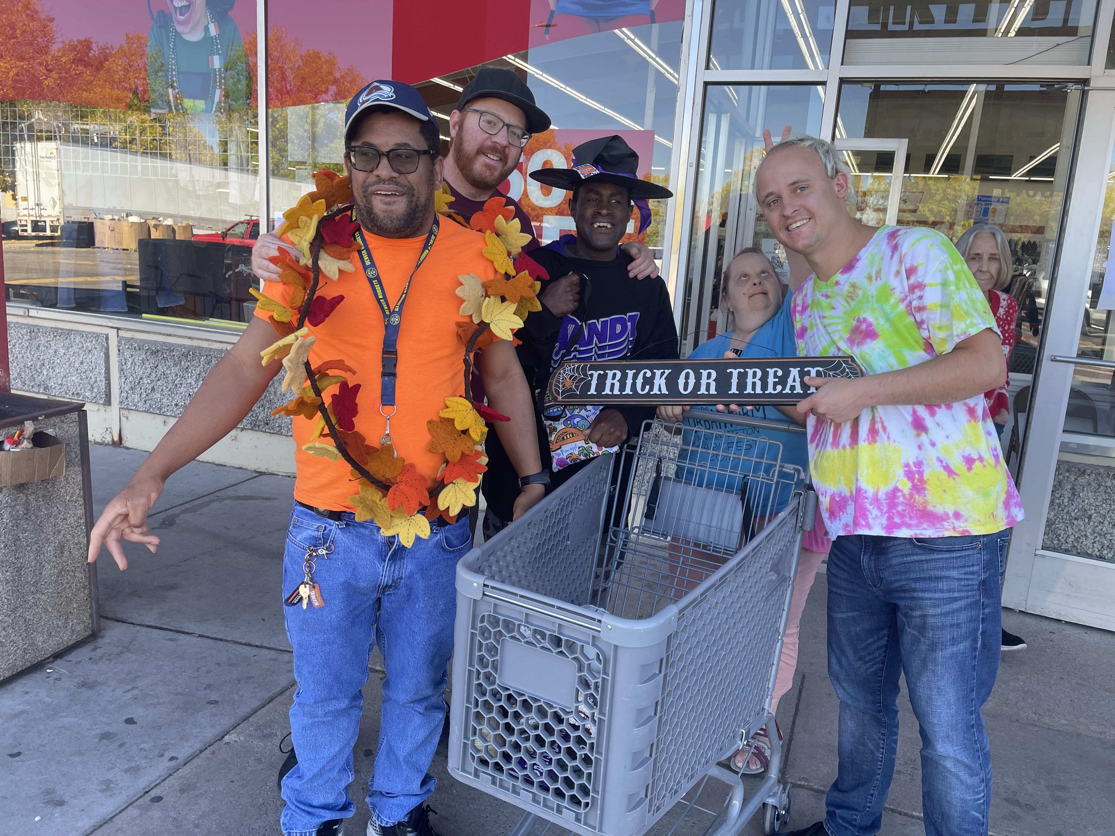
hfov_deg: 67.3
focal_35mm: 26
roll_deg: -3.6
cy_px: 418
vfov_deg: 53.1
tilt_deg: -11.1
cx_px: 558
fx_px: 837
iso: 32
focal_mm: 4.2
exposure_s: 1/214
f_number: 1.6
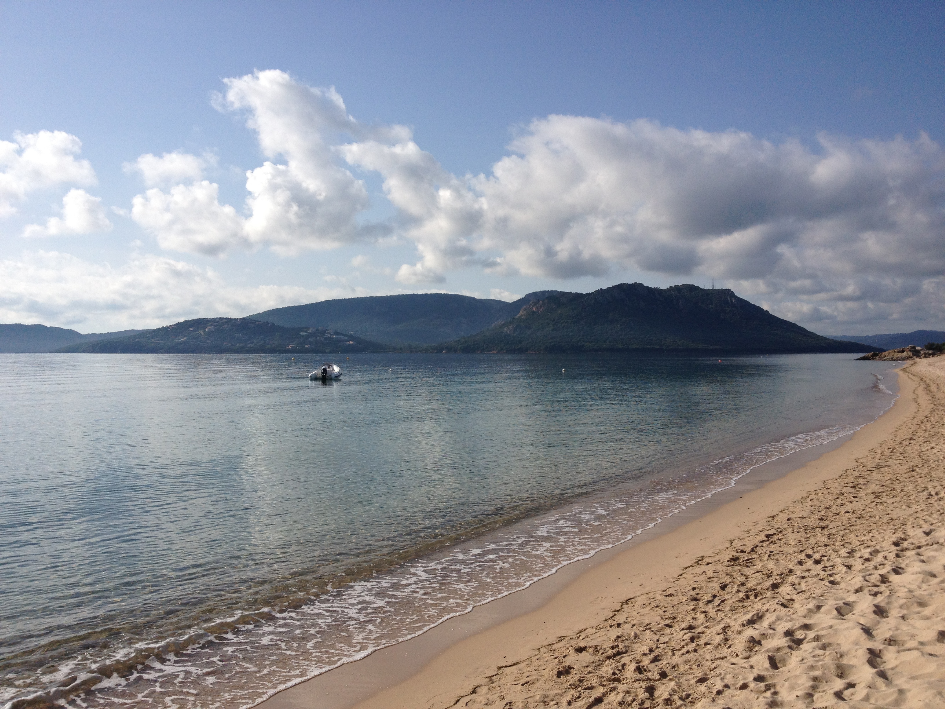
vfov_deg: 40.7
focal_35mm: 35
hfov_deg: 52.6
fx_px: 955
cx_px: 472
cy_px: 354
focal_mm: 4.28
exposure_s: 1/3690
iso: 64
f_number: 2.4
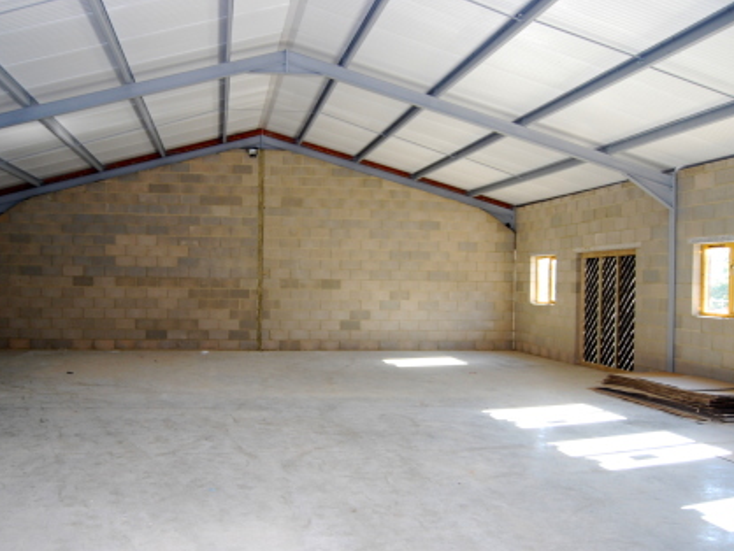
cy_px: 294
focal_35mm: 34
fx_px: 713
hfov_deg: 54.3
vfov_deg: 42.3
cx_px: 311
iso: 320
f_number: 3.5
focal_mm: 19
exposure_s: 1/60
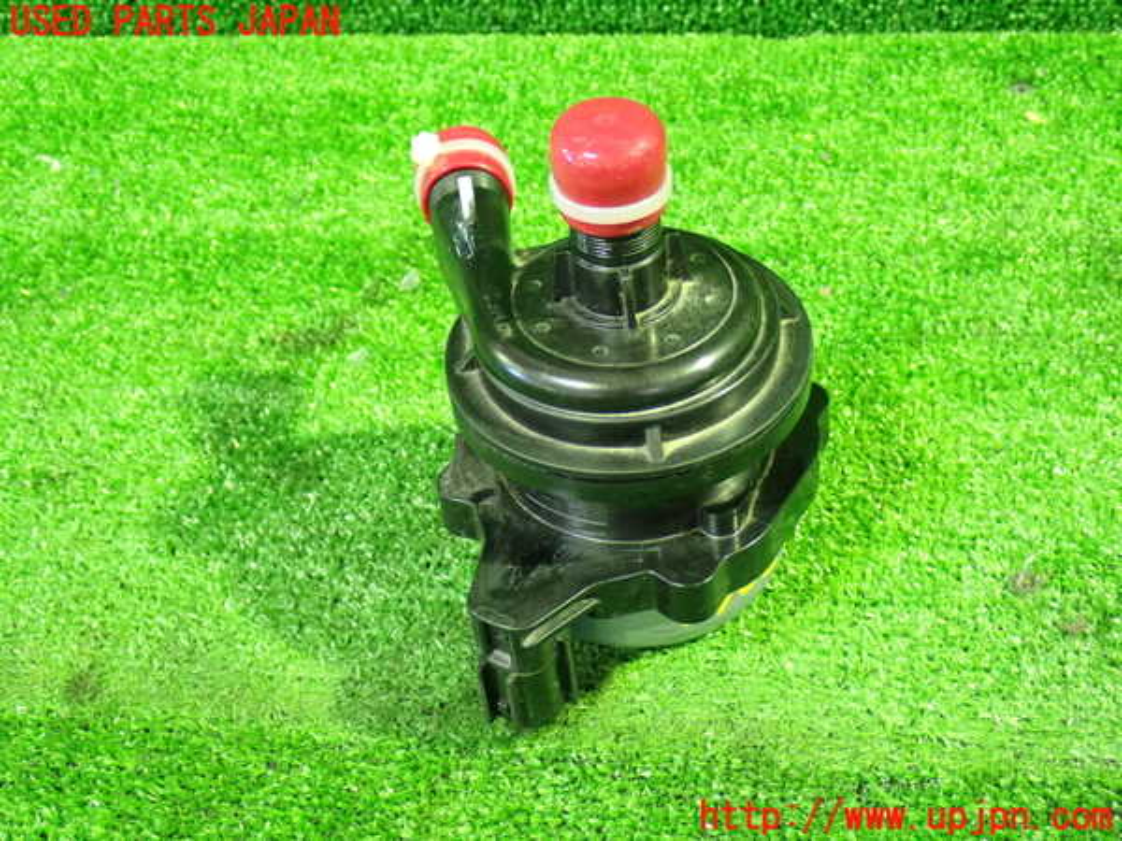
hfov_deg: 40.4
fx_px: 1523
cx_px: 561
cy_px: 420
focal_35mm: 47
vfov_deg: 30.9
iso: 1000
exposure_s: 1/13
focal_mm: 8.4
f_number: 3.1
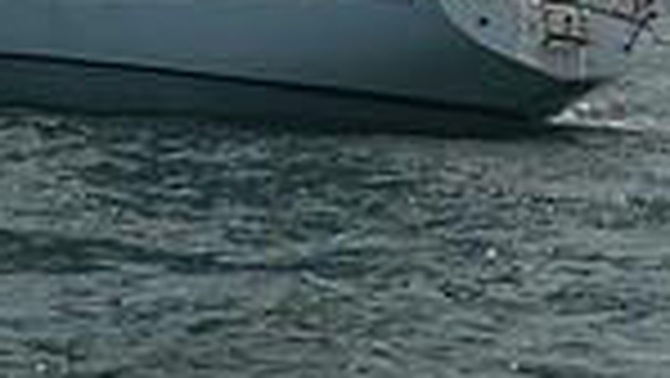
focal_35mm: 400
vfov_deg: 3.0
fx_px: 7110
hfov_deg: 5.4
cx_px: -16
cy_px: -878
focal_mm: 98
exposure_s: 1/640
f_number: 9
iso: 320
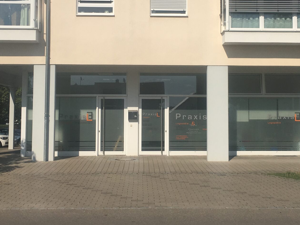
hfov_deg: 32.7
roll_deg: -0.1
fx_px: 511
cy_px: 87
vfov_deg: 24.8
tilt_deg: +4.7
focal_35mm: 59
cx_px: 168
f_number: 2.2
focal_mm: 4.15
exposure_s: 1/4274
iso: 25
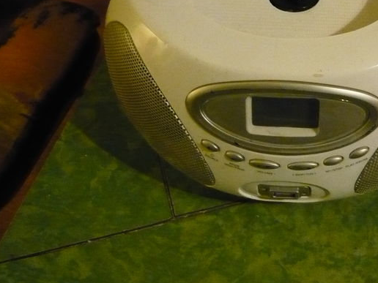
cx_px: 289
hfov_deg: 29.7
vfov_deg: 22.5
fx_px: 699
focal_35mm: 64
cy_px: 48
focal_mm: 5.5
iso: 800
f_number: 2.8
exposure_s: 1/20
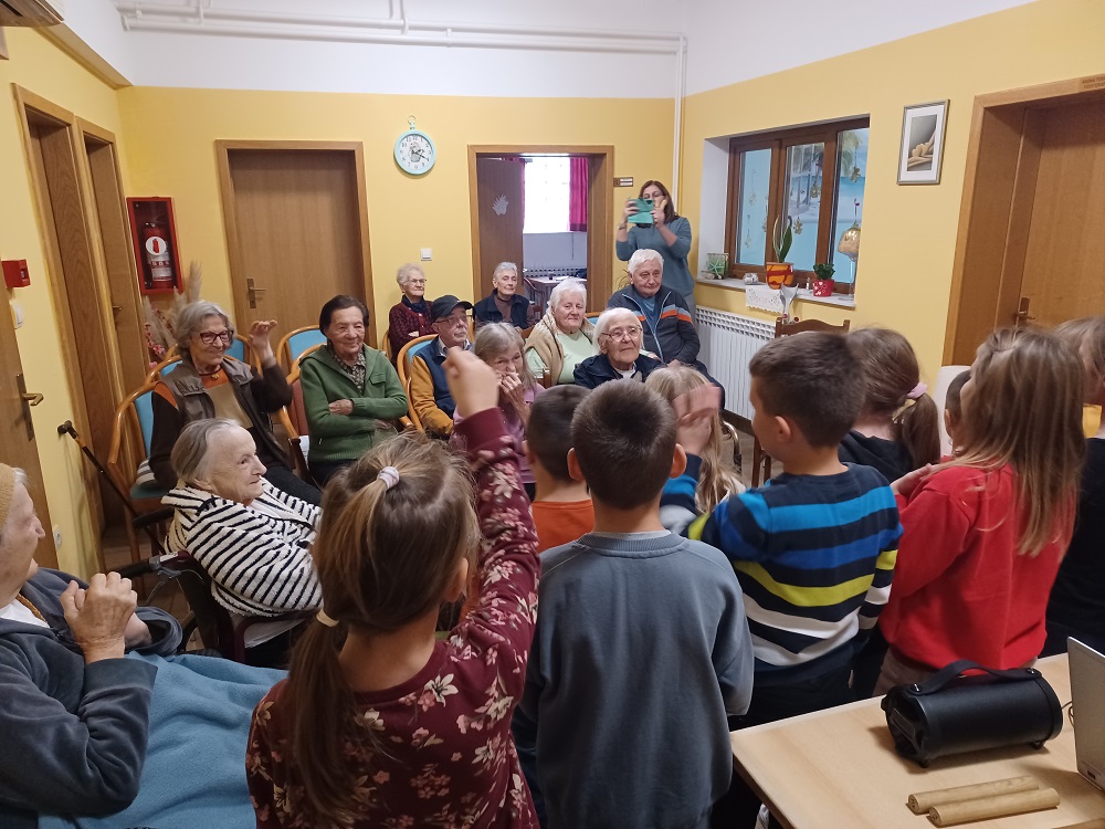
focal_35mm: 25
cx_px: 552
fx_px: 798
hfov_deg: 69.4
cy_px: 414
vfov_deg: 54.9
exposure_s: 1/25
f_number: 1.8
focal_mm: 4.6
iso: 800
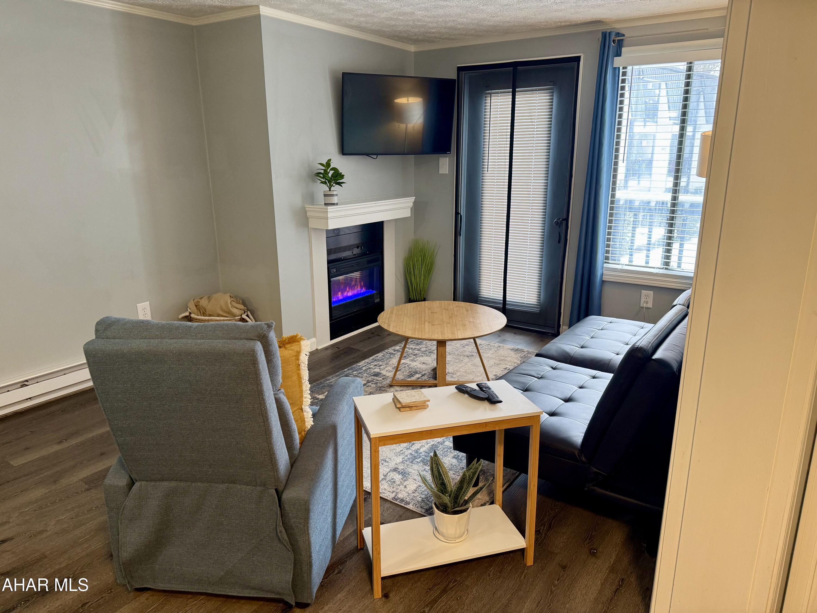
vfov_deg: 56.8
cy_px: 306
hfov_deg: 71.6
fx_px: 566
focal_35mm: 24
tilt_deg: -15.0
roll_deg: +0.3
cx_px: 408
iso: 160
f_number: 1.78
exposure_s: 1/60
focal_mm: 6.76
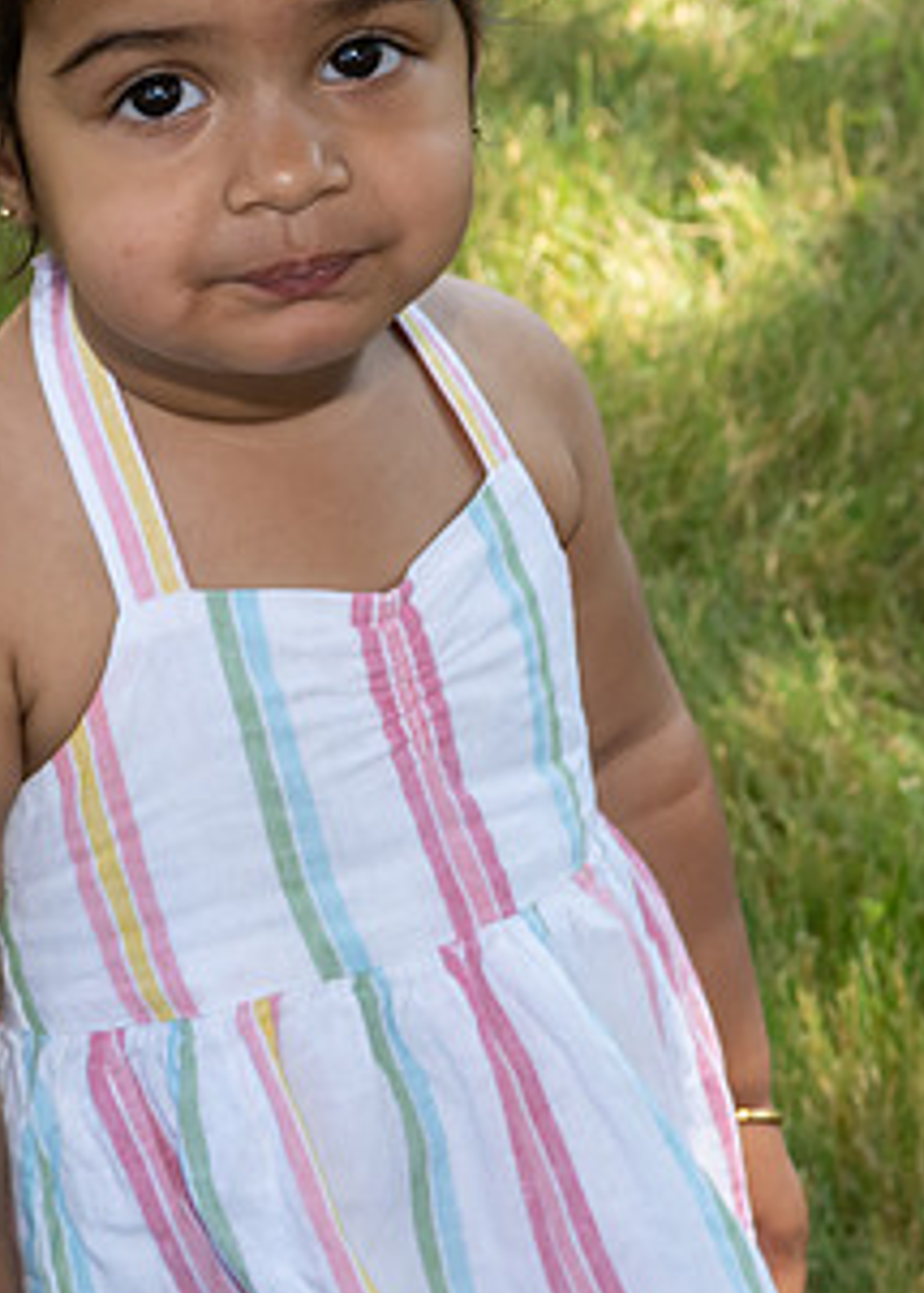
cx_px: 256
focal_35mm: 187
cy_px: 349
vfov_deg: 10.7
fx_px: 6870
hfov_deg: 7.7
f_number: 8
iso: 640
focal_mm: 55
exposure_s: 1/250
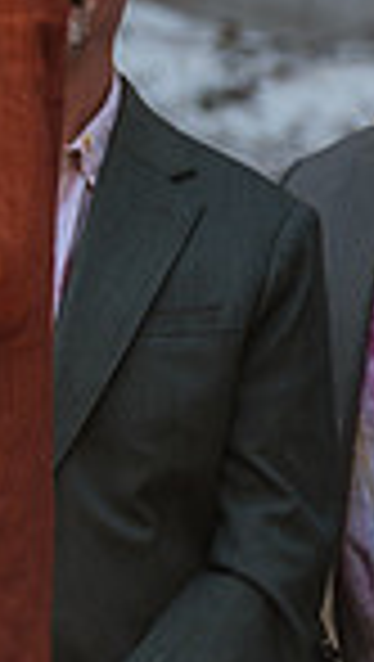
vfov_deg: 2.5
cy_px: -7
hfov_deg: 1.4
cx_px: -649
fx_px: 15259
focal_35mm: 868
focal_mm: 140
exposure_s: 1/240
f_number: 4
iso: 400
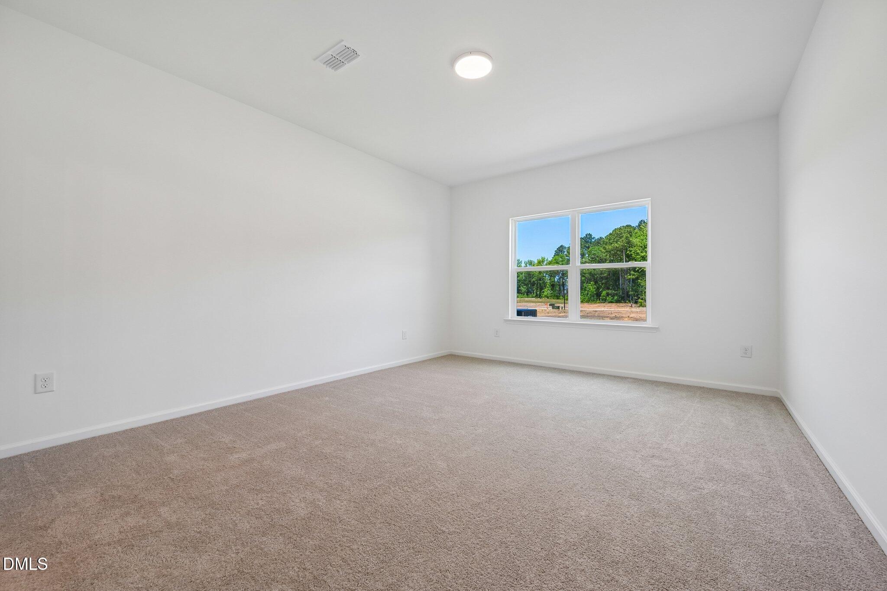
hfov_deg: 104.3
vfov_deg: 81.2
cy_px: 296
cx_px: 444
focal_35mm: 14
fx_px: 345
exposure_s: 1/20
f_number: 8
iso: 100
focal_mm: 14
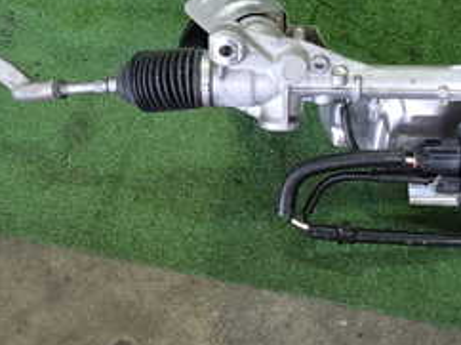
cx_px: 400
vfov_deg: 23.6
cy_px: 139
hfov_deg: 30.1
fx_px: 825
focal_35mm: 62
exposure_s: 1/30
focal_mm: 4.5
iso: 320
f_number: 2
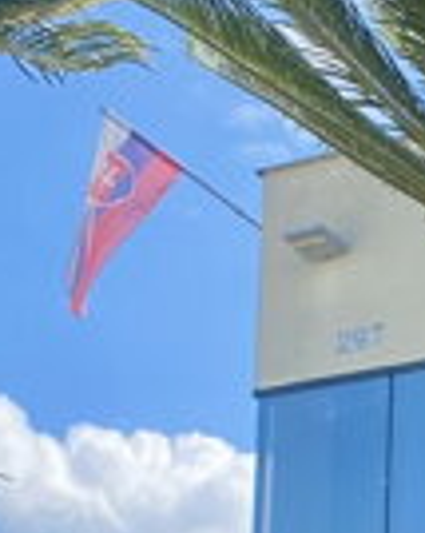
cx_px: 850
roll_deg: -0.8
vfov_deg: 12.1
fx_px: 2393
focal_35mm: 152
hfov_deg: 9.5
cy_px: 819
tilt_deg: +11.2
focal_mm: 4.25
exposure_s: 1/1346
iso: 32
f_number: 1.8
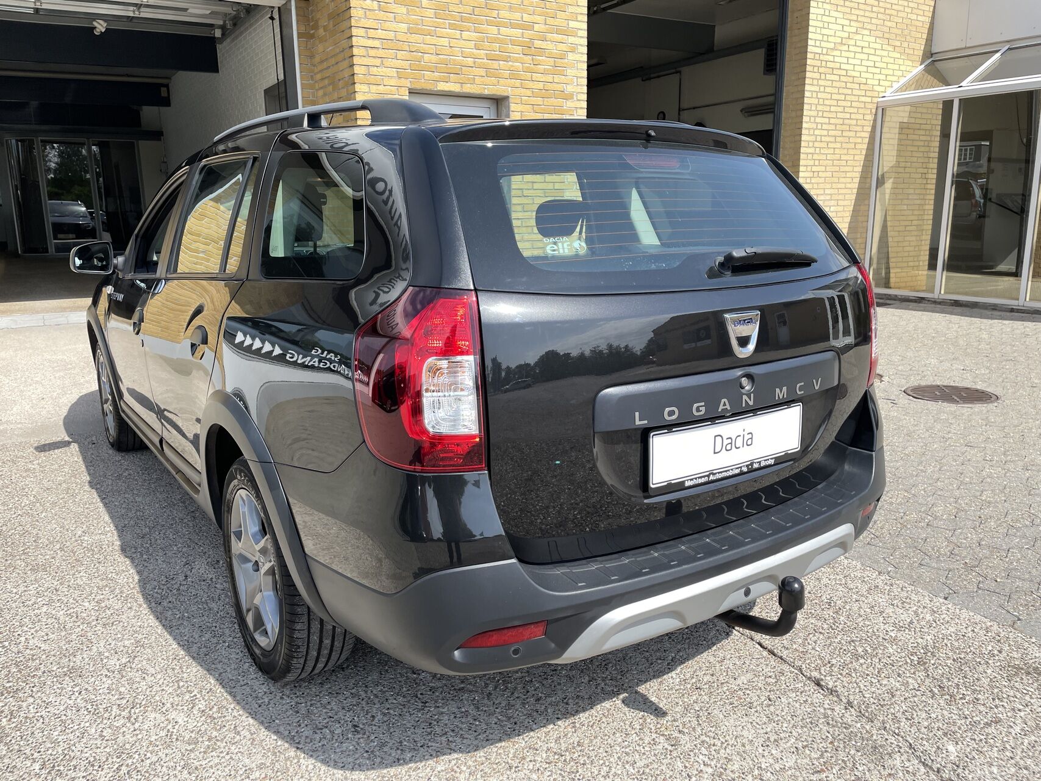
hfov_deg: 67.3
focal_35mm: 26
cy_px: 390
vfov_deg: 53.1
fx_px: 782
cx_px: 520
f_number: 1.6
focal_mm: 4.2
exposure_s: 1/2398
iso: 32
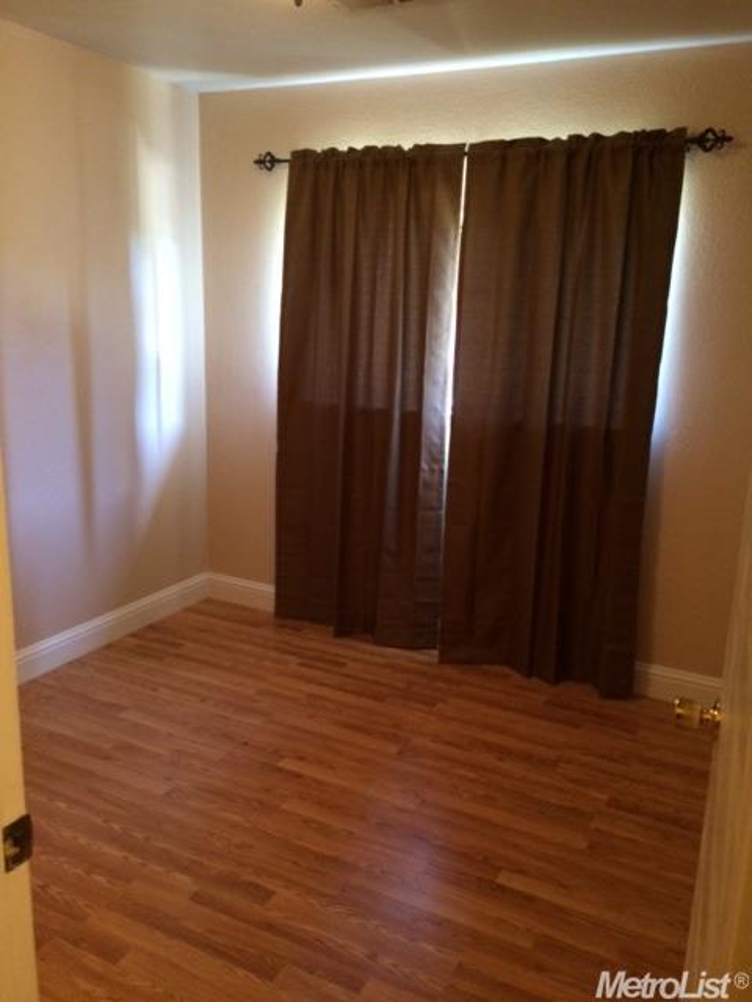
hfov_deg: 48.2
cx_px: 376
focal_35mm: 29
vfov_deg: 61.7
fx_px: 840
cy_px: 501
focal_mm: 4.15
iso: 320
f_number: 2.2
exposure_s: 1/15
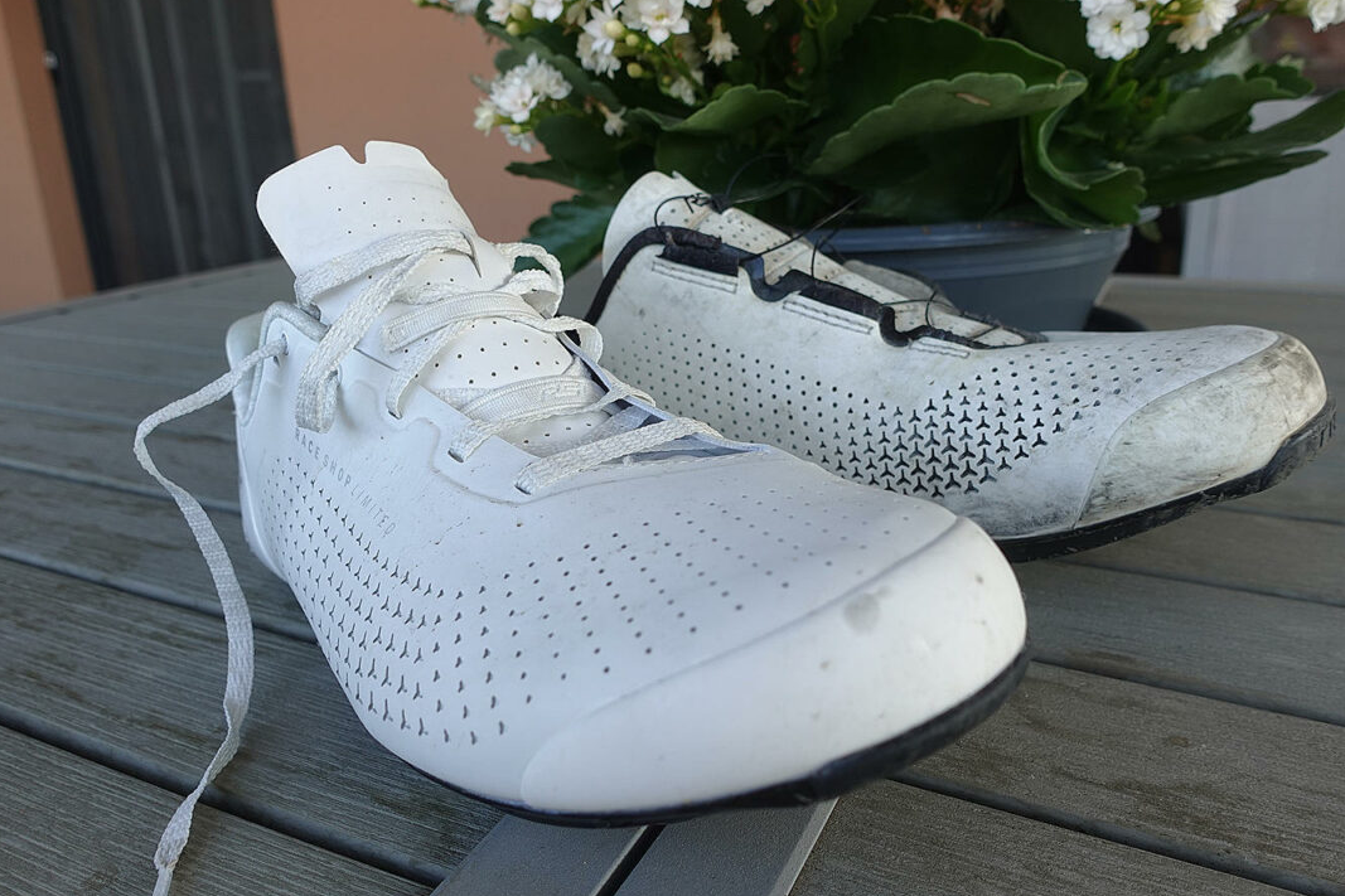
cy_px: 446
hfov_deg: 67.4
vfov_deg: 47.9
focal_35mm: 27
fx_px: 1009
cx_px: 652
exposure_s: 1/80
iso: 80
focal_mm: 9.4
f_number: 3.5
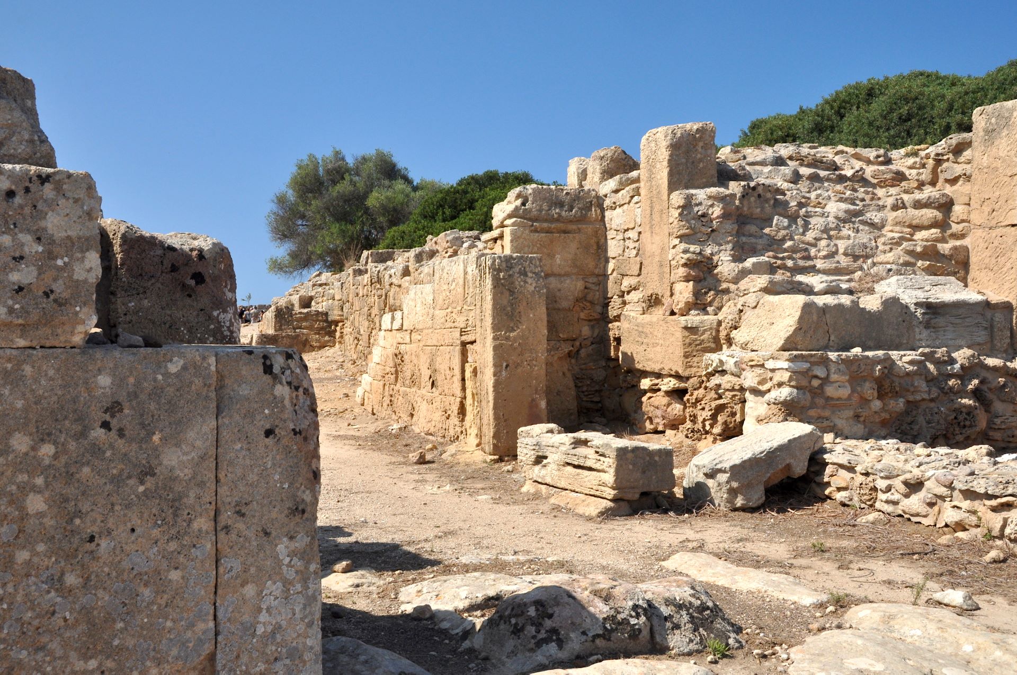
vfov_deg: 34.1
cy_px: 338
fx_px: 1100
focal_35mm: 39
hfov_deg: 49.6
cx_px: 508
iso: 400
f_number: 13
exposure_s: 1/160
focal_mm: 26
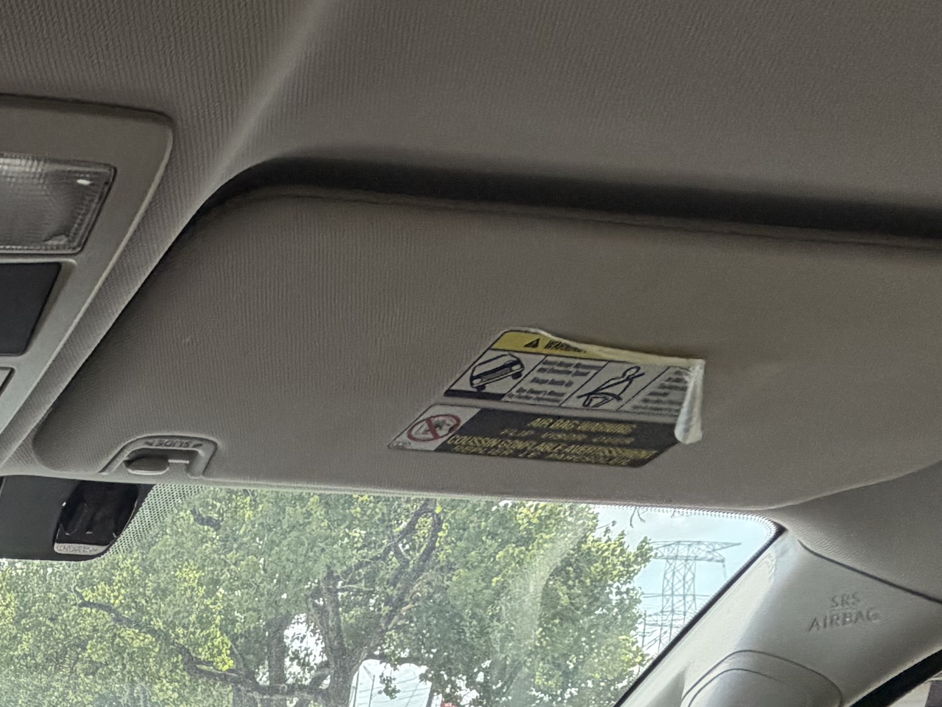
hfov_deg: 31.1
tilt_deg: -13.5
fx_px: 1252
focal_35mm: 46
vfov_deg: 24.0
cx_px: -311
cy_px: 1091
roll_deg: +0.6
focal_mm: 2.22
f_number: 2.2
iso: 50
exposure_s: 1/502
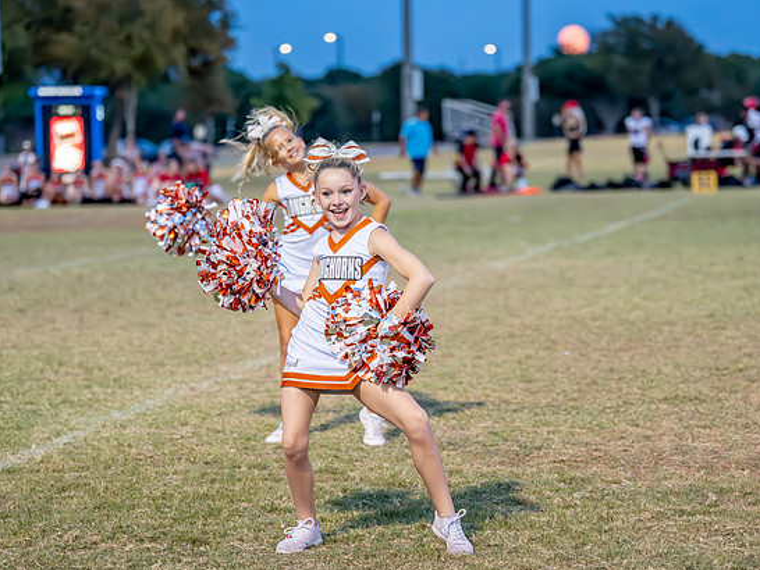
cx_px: 412
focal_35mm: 127
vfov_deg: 11.7
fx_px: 2790
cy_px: 271
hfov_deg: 15.5
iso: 5000
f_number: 2.8
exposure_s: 1/1000
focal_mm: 98
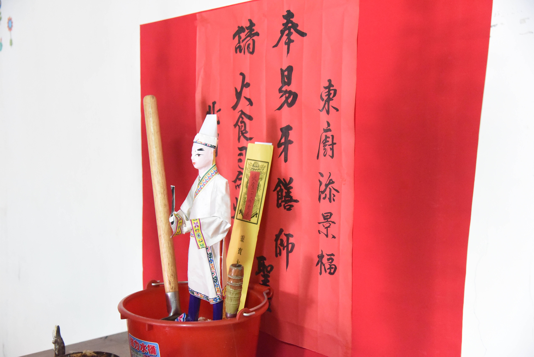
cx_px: 267
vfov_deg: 30.5
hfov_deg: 44.5
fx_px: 653
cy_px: 178
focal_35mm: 44
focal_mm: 44
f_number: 4
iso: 12800
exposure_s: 1/200
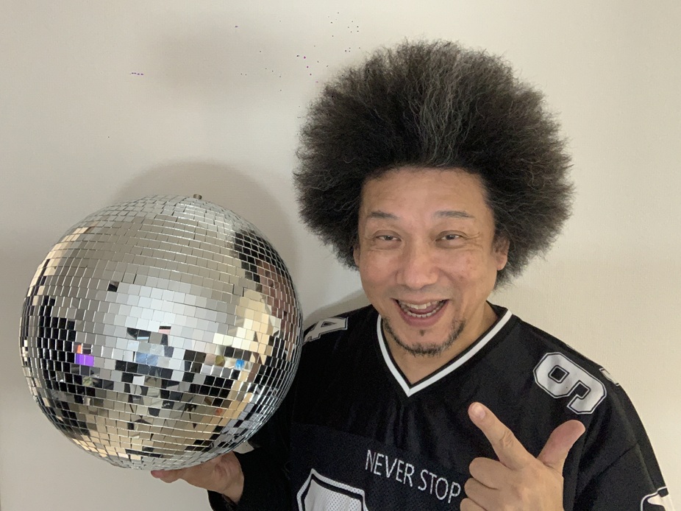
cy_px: 256
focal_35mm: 32
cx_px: 340
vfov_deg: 44.1
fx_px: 629
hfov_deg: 56.8
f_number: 2.2
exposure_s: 1/31
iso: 320
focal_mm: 2.87
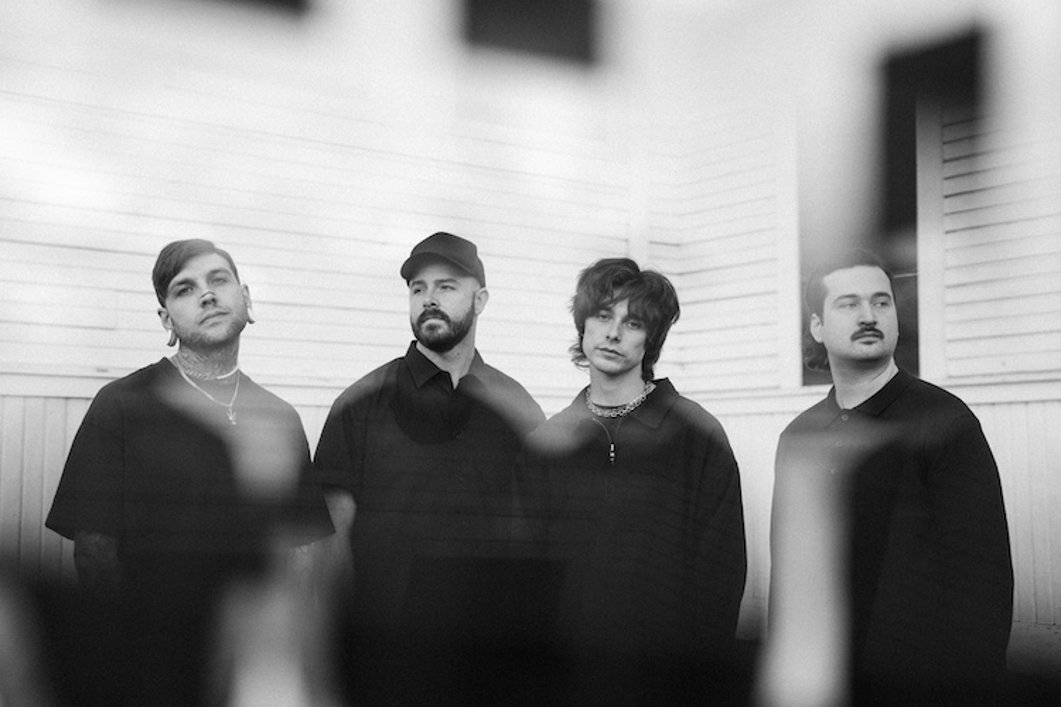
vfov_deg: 26.0
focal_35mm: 52
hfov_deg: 38.2
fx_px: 1532
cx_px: 530
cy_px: 354
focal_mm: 52
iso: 200
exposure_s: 1/320
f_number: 2.8
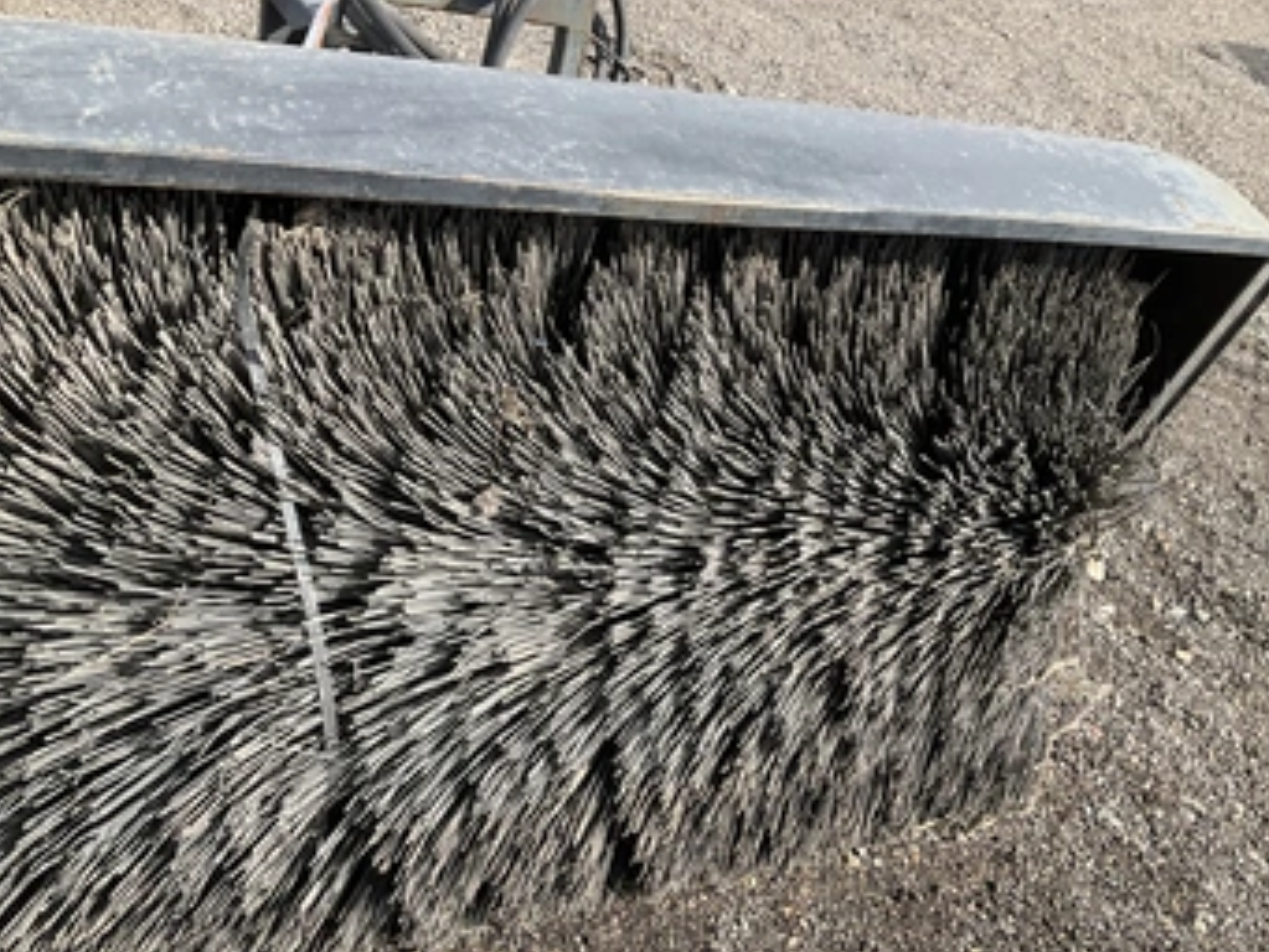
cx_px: 607
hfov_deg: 53.9
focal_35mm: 34
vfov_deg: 41.7
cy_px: 554
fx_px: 1247
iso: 25
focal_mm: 3
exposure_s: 1/524
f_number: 1.8
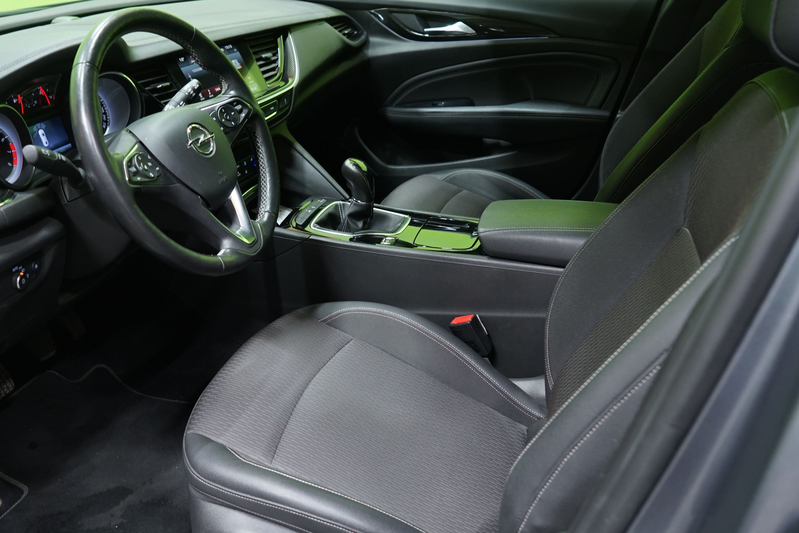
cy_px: 296
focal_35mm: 31
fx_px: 688
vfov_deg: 42.3
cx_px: 349
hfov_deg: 60.1
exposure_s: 1/25
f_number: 4.5
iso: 1000
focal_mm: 24
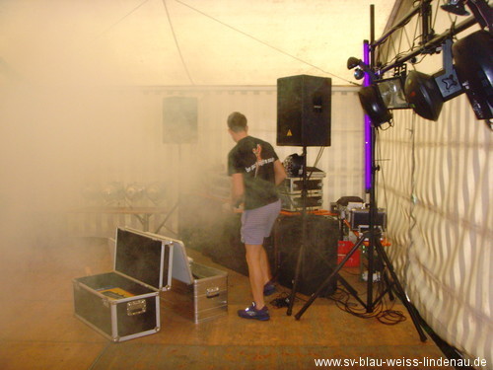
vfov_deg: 36.8
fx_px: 555
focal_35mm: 39
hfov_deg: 47.9
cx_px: 246
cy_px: 185
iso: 400
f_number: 3.5
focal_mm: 6.6
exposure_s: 1/45
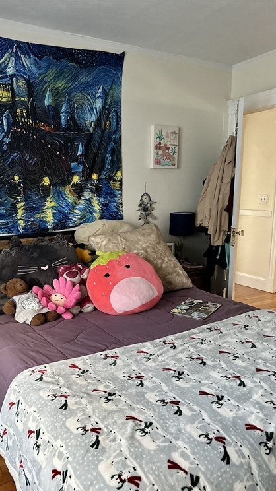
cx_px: 101
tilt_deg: -10.3
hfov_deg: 42.5
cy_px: 251
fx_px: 352
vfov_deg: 69.9
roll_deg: -0.2
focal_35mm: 27
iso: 1000
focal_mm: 6.86
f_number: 1.78
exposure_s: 1/46
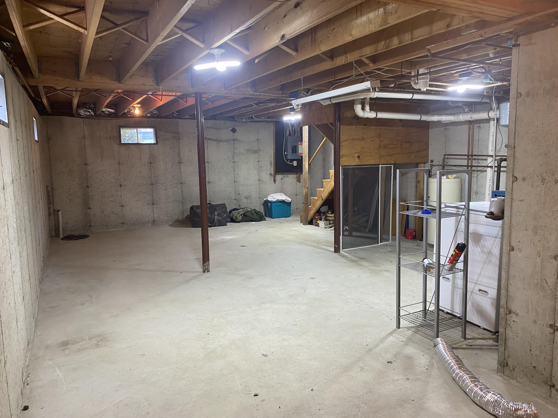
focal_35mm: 26
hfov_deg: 67.3
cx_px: 279
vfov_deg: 53.1
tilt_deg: -9.6
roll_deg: +0.3
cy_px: 209
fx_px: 419
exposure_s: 1/60
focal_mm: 4.25
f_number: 1.8
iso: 250
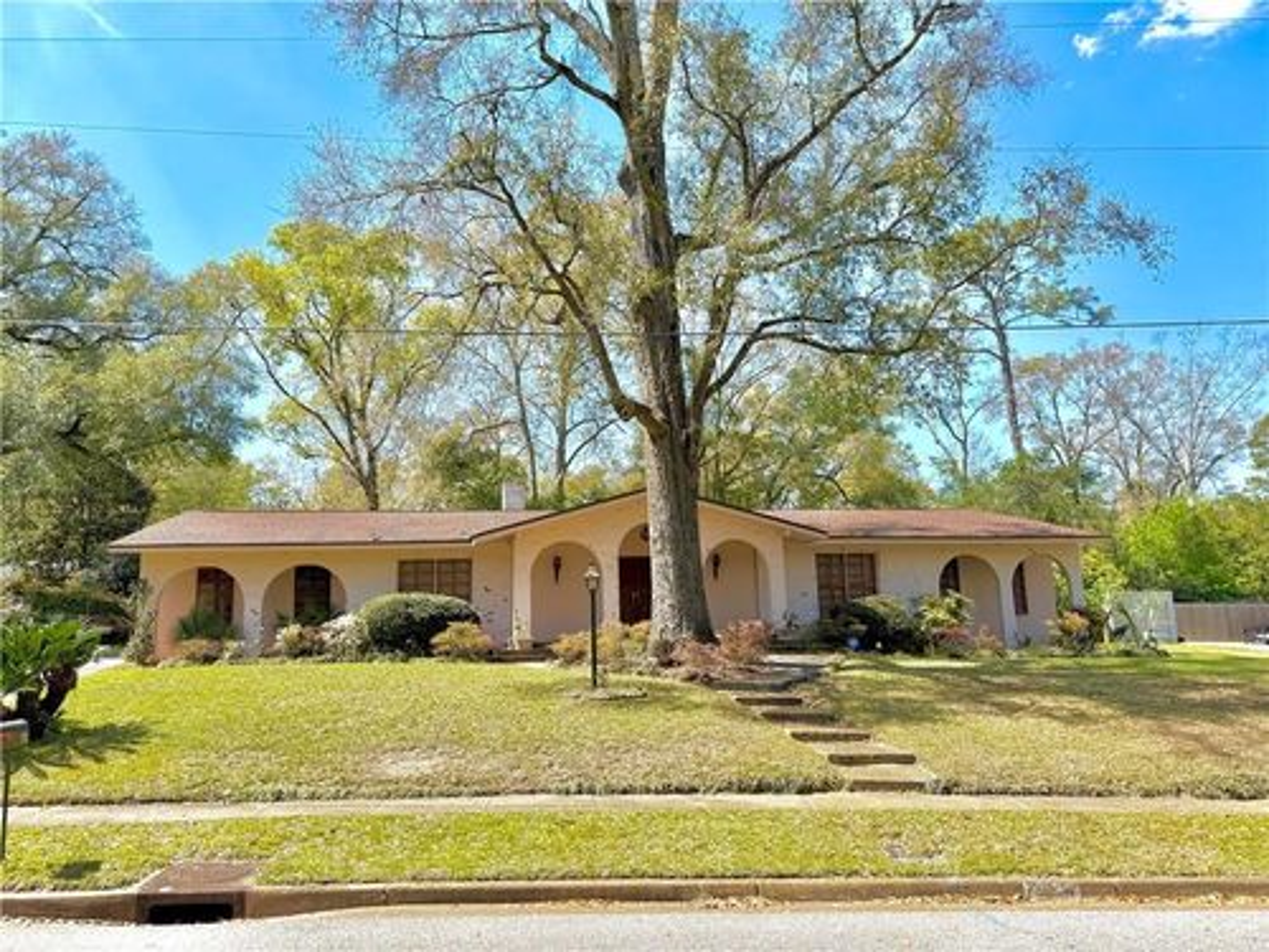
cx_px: 634
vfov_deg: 56.8
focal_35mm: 24
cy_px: 476
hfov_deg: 71.6
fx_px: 880
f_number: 1.78
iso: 80
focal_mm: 6.76
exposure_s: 1/2703
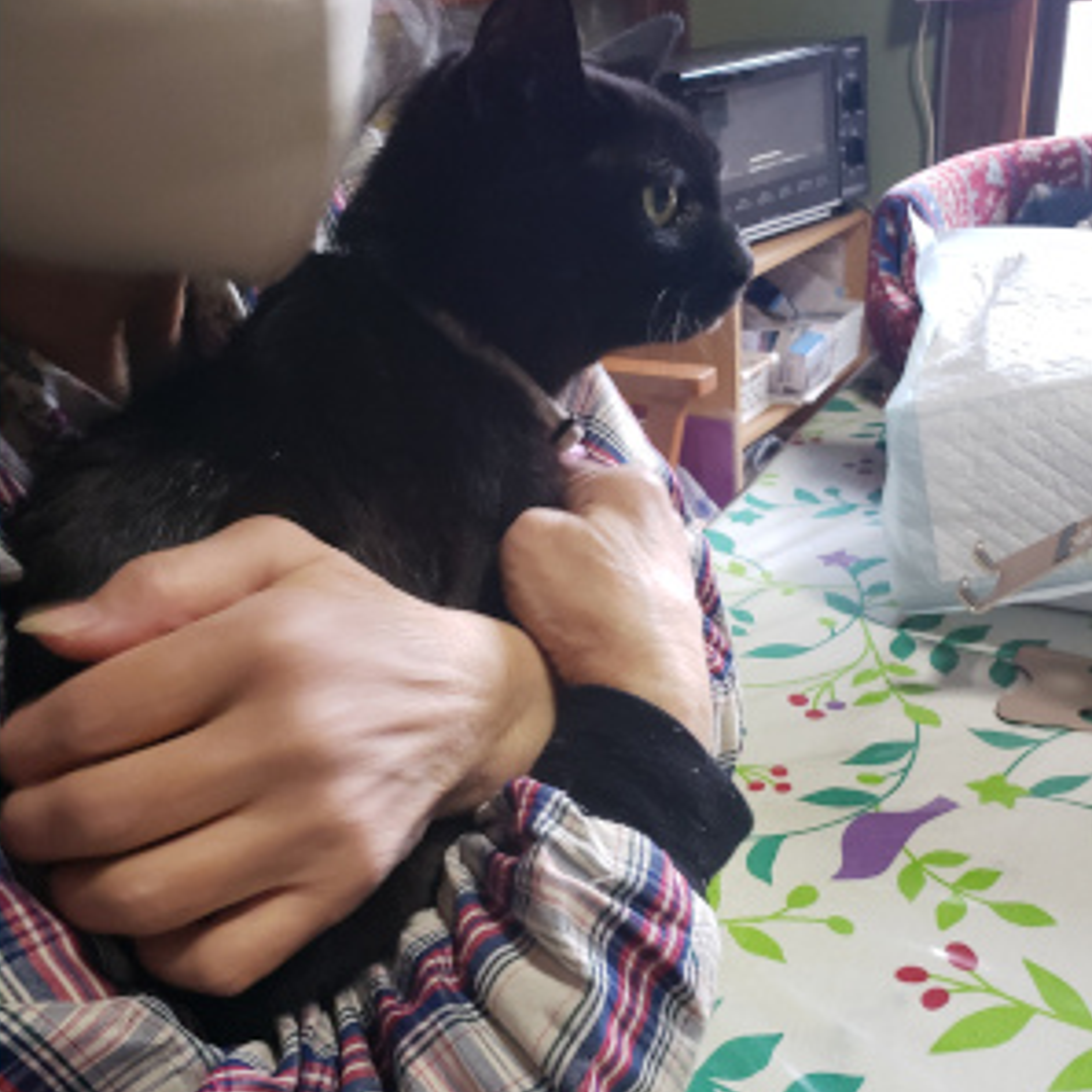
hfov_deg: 52.5
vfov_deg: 51.8
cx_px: 544
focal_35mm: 31
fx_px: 1106
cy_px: 699
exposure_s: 1/30
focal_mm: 4.3
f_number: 2.4
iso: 640
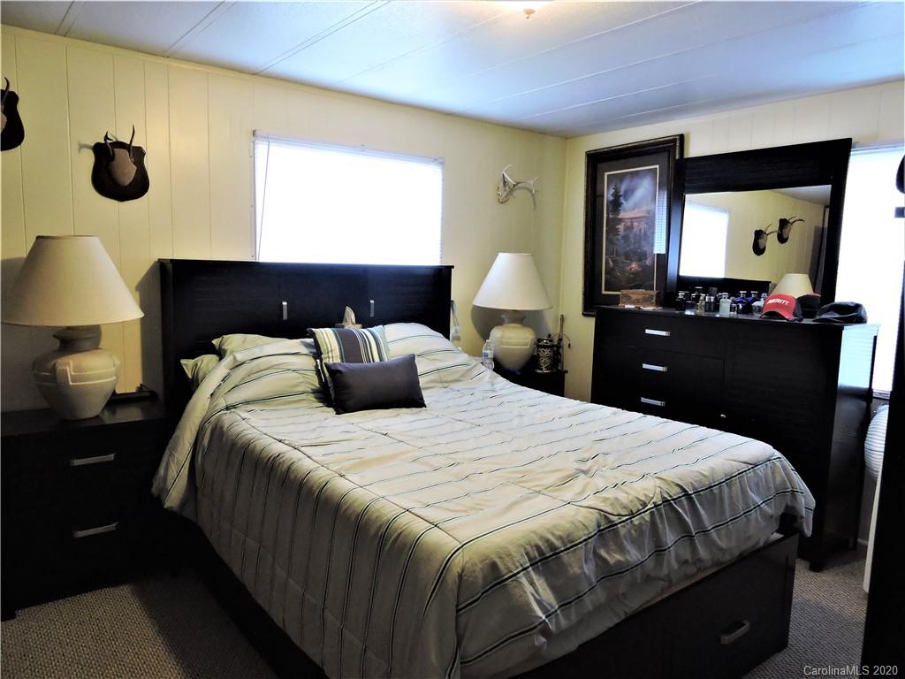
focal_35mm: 24
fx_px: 627
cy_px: 340
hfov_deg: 71.6
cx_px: 452
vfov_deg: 56.8
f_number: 3.3
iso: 400
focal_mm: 4.3
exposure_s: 1/8
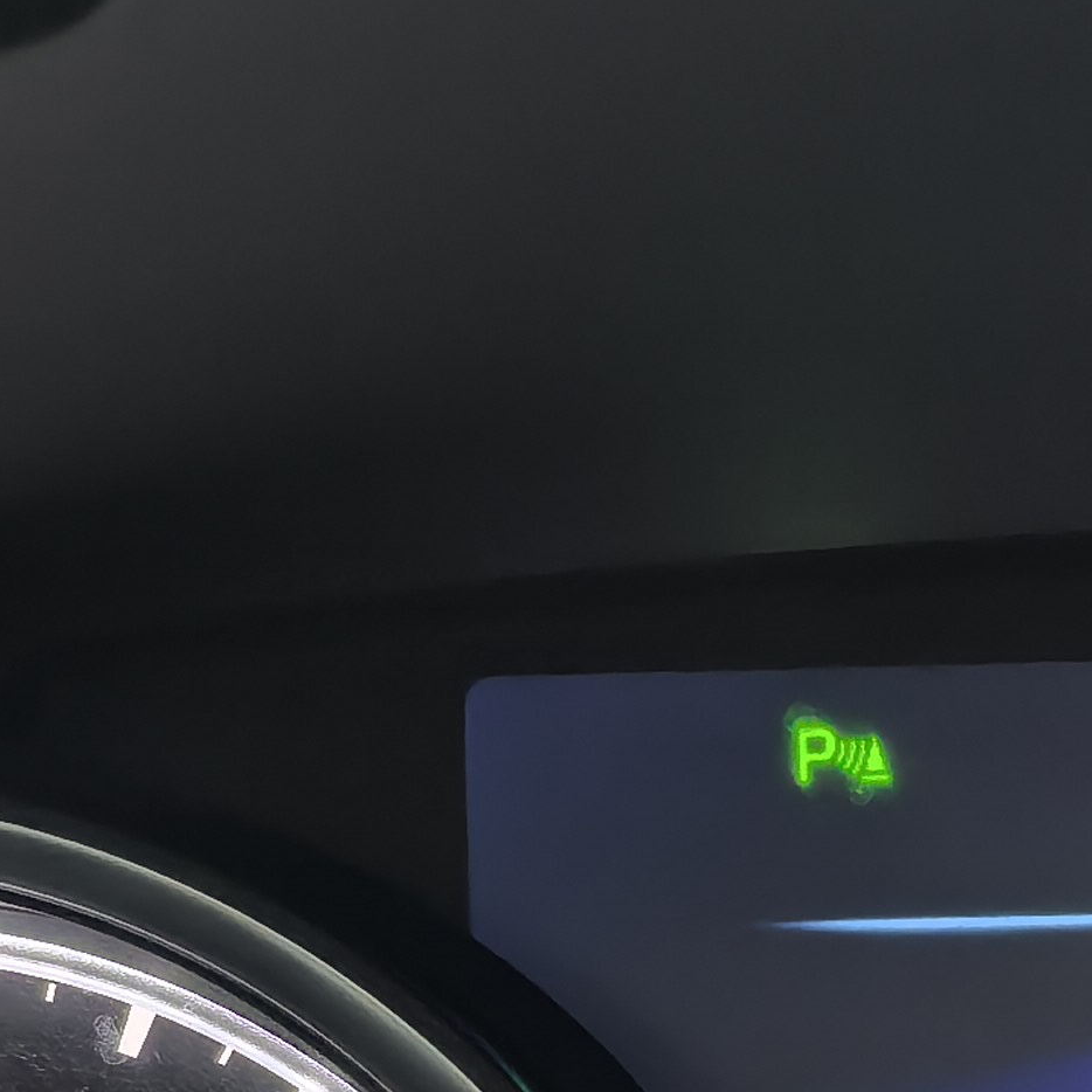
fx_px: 4426
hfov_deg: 13.4
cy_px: 1447
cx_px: 1513
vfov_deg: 13.5
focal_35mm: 124
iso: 160
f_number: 2
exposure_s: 1/60
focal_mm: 5.75
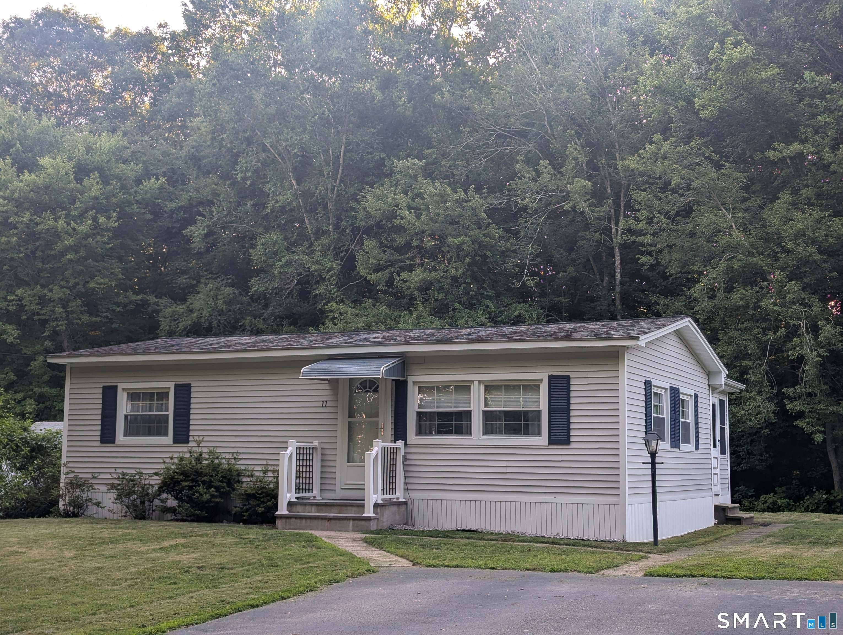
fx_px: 1171
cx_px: 422
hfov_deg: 39.6
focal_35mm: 48
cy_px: 318
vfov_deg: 30.3
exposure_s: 1/190
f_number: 1.85
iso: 41
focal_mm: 6.81
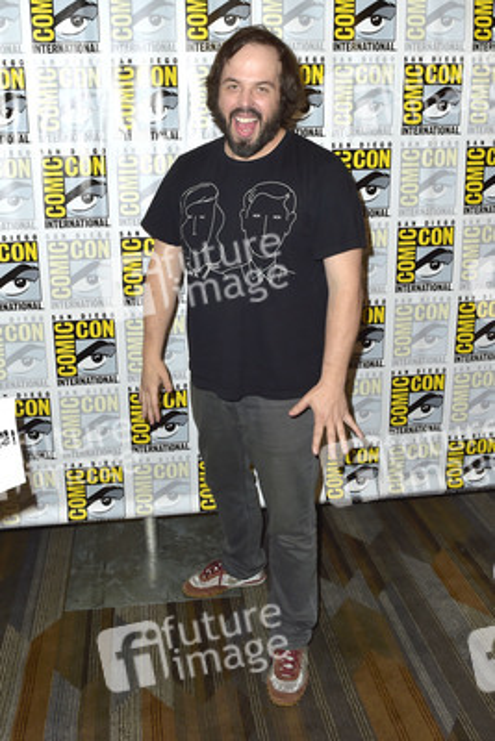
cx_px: 248
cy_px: 370
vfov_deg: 67.4
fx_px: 556
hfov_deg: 48.0
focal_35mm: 27
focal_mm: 27
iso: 200
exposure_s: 1/250
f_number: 6.3
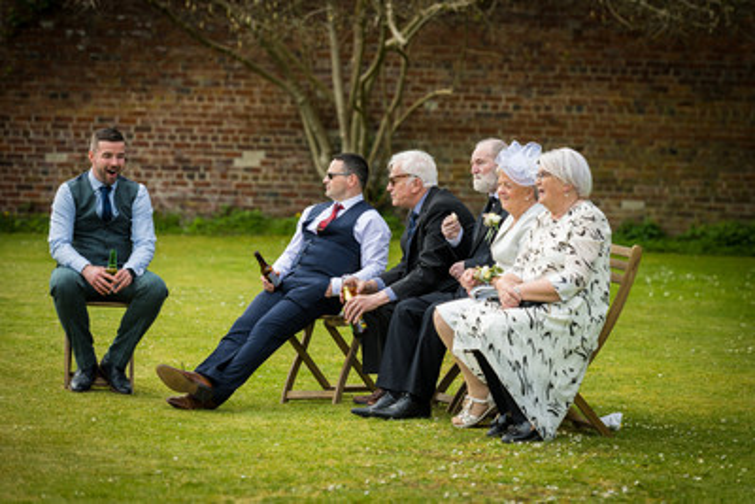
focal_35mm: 137
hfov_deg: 15.0
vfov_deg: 10.0
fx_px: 2868
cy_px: 252
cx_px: 413
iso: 100
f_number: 2.8
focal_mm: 125
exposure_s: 1/500
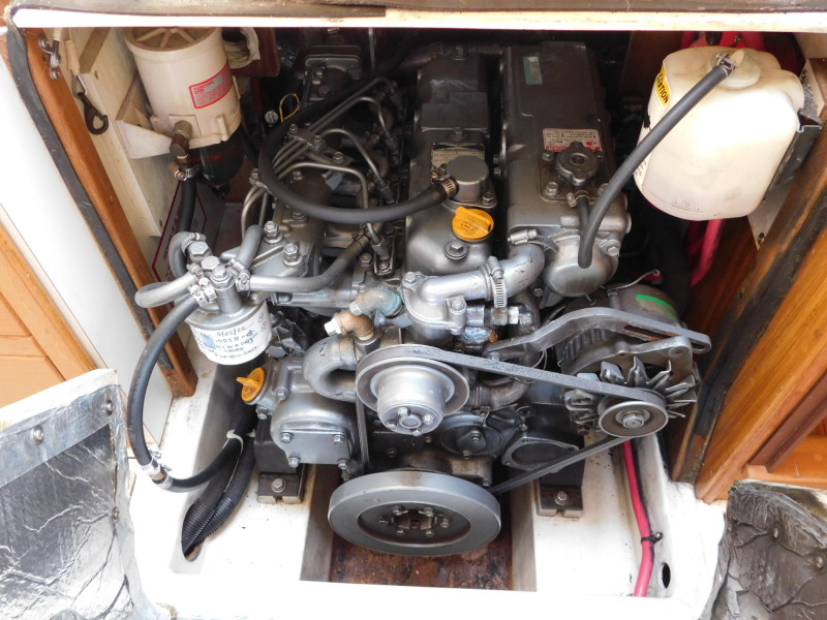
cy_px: 310
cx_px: 414
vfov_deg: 46.8
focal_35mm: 30
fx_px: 717
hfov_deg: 60.0
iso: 400
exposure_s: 1/15
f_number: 3.2
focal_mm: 5.3
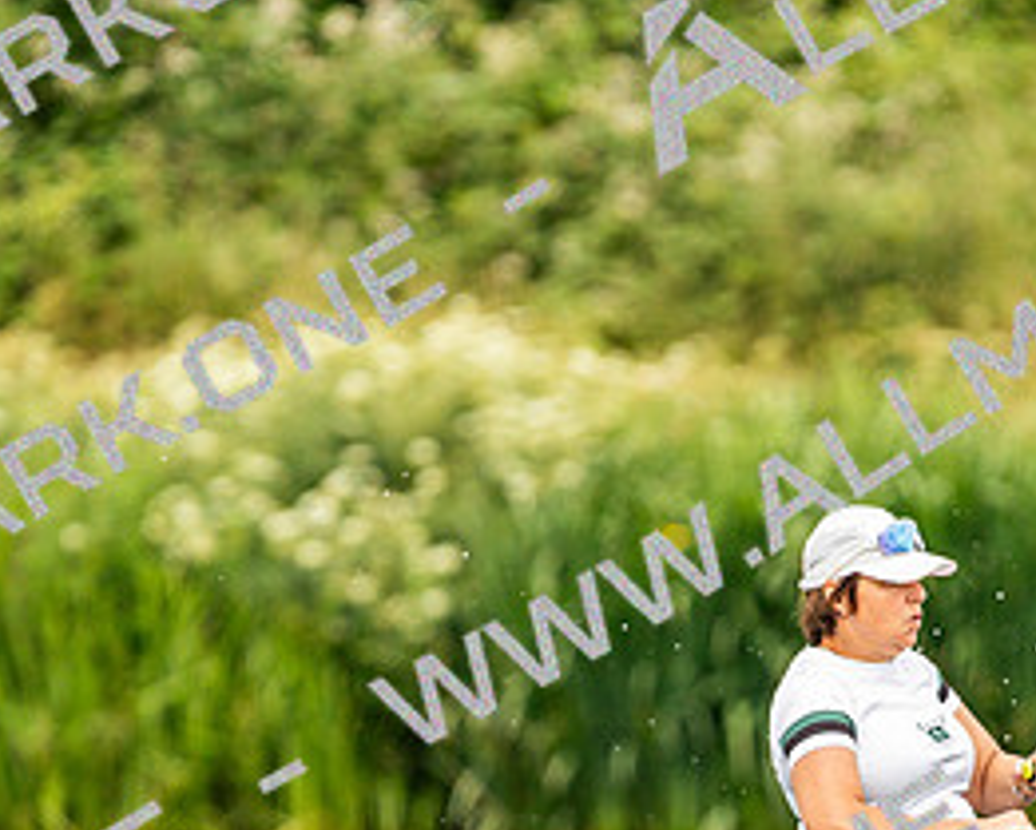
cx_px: 861
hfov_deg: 1.5
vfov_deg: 1.2
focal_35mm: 1250
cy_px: 757
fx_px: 38341
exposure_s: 1/2000
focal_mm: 600
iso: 640
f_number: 6.3
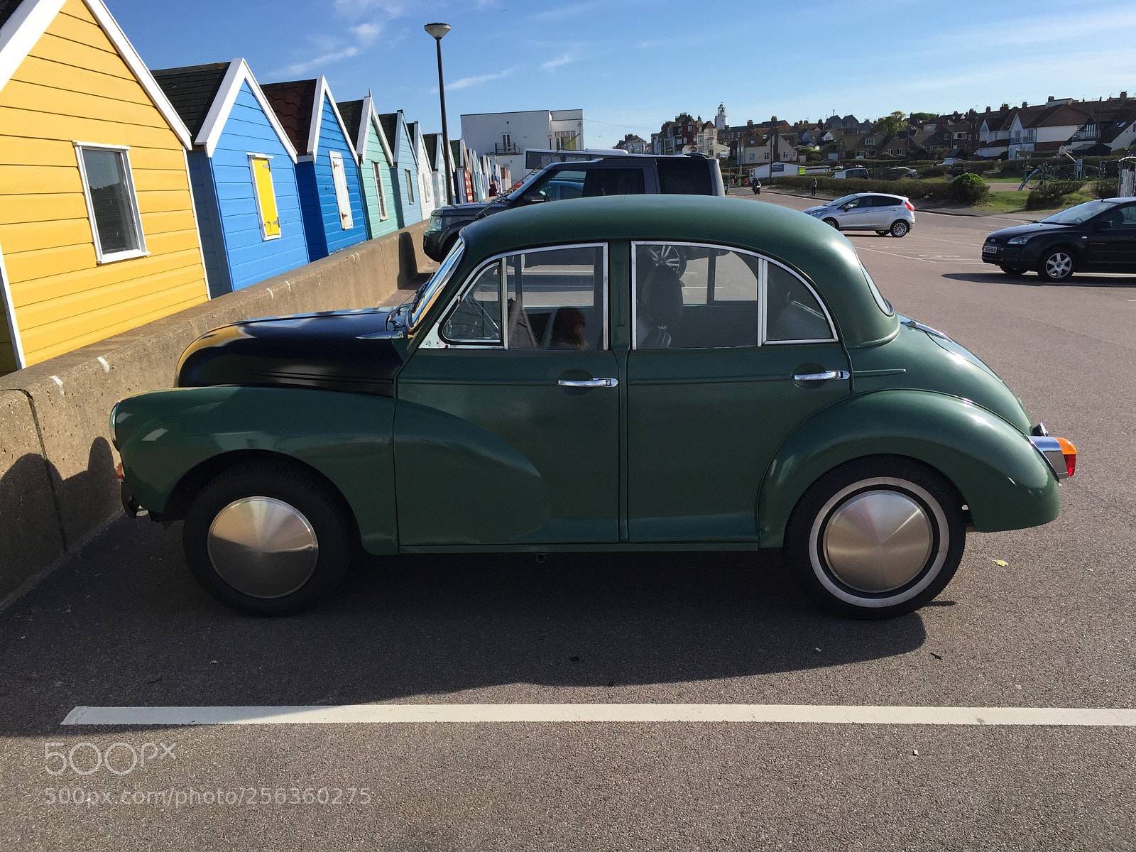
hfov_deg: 61.7
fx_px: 952
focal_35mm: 29
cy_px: 426
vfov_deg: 48.2
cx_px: 568
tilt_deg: -13.7
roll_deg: +2.6
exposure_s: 1/1799
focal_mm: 4.15
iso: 32
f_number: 2.2
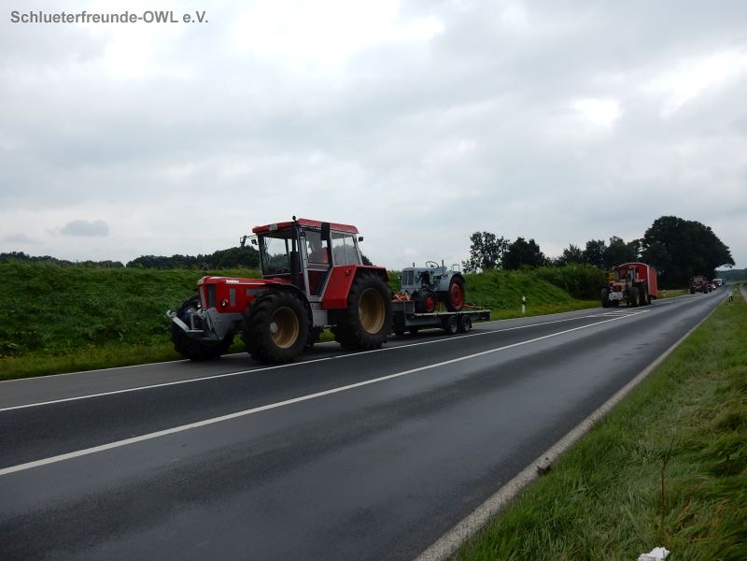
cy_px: 280
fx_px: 539
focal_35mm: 25
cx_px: 374
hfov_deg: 69.4
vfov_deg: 54.9
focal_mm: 4.5
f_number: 3.7
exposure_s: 1/1000
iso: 125
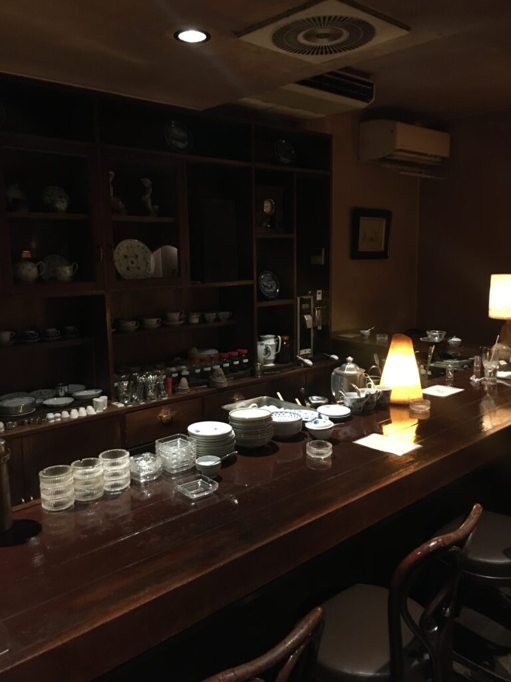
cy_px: 341
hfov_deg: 48.2
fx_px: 571
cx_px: 256
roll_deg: +0.2
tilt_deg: -8.8
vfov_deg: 61.7
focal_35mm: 29
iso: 500
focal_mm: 4.15
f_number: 2.2
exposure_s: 1/15
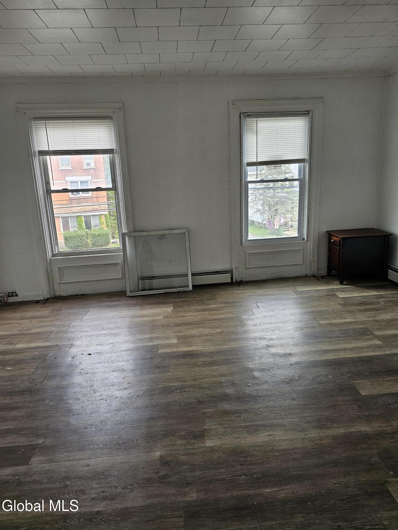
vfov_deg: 73.9
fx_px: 353
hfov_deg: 58.9
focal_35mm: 23
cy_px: 265
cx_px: 199
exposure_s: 1/180
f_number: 1.7
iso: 80
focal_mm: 6.3
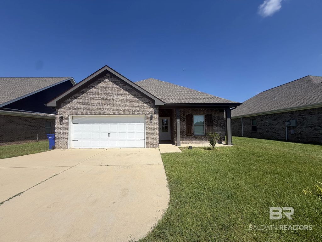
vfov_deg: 85.7
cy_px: 121
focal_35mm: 14
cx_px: 161
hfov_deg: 102.1
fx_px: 130
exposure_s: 1/1167
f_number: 2.2
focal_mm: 2.22
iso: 20
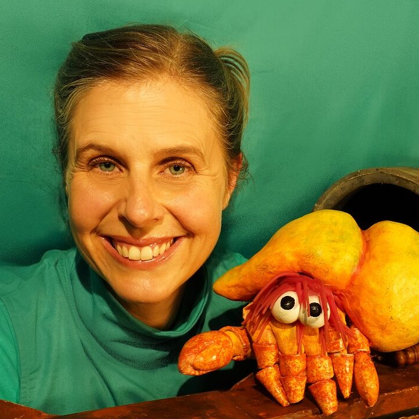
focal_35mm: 49
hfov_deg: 34.6
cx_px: 240
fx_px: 671
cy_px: 209
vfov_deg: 34.7
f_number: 11
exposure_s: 1/40
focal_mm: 38
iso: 4000
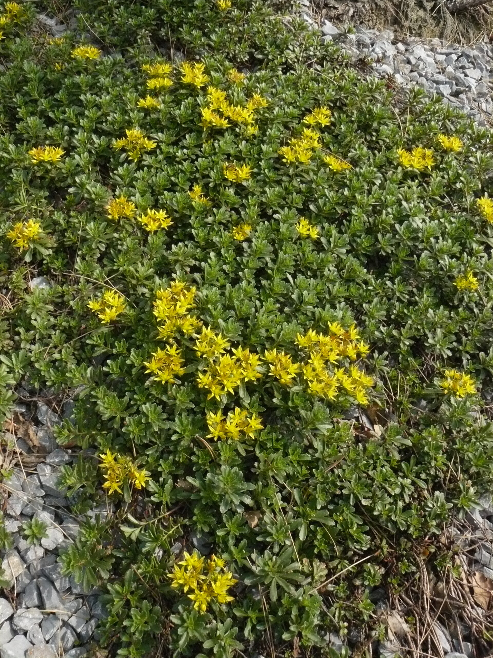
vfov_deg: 51.4
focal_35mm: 36
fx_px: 684
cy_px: 329
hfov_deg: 39.7
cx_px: 246
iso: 400
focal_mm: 6
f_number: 6.3
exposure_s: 1/500
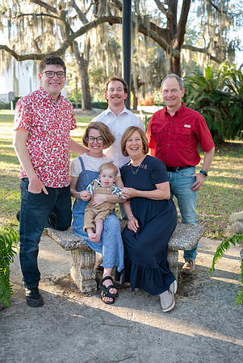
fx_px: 404
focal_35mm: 40
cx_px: 122
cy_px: 182
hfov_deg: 33.5
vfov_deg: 48.4
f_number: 3.2
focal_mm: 40
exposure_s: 1/500
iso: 1250
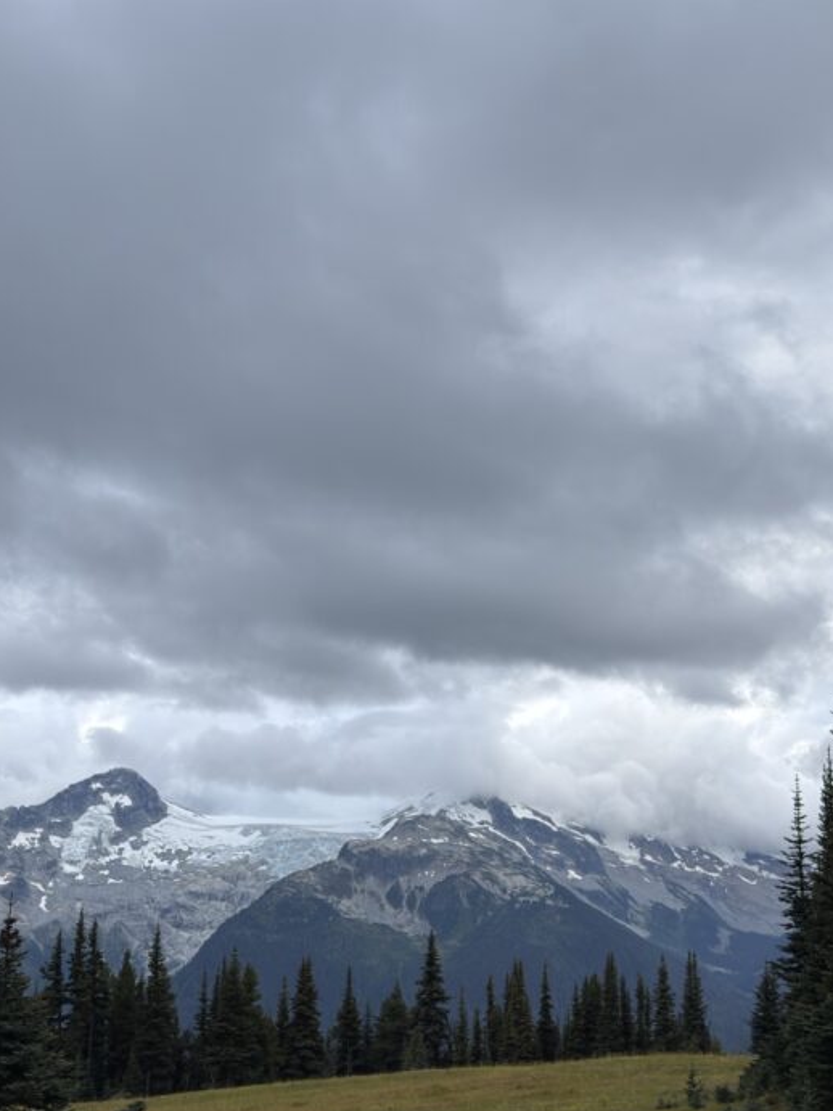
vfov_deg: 43.6
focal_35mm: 43
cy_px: 666
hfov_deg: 33.6
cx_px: 405
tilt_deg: +10.1
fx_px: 1380
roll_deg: -0.6
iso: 64
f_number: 1.78
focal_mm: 6.76
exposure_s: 1/810
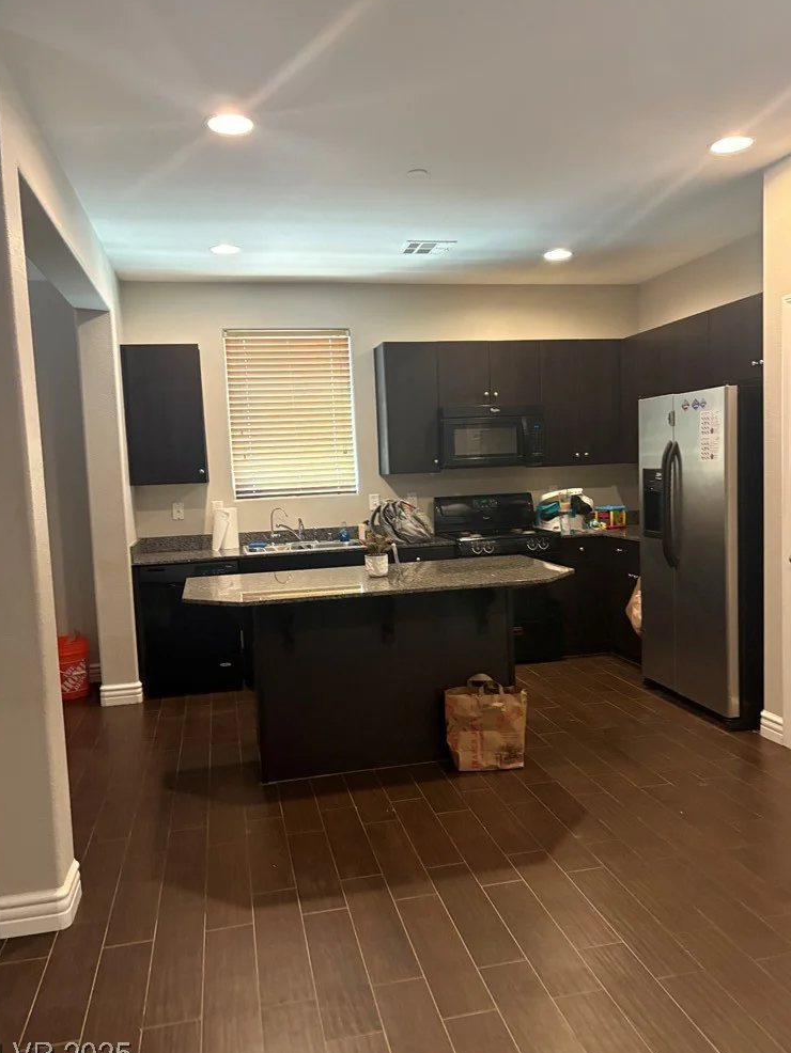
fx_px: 822
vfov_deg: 65.3
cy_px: 538
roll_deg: +0.0
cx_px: 398
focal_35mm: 27
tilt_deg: -1.0
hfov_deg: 51.4
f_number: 1.6
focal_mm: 5.96
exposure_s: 1/60
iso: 400
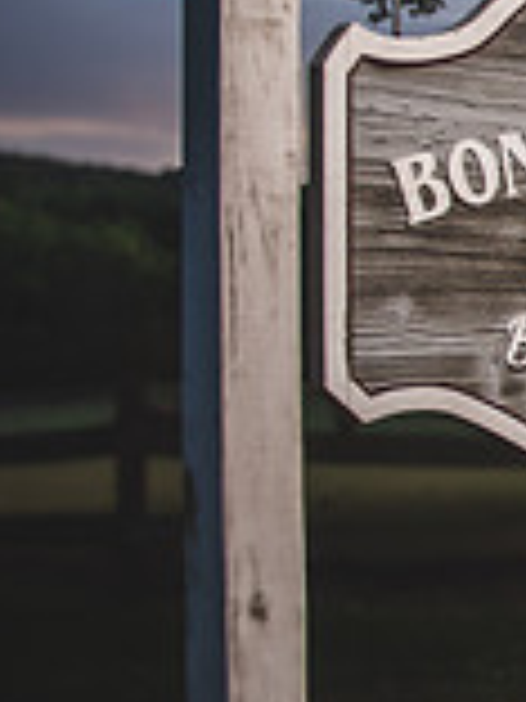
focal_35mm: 86
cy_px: 340
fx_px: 1742
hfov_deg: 12.9
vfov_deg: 22.8
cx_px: 1281
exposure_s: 1/1000
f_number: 2.8
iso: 250
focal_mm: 24
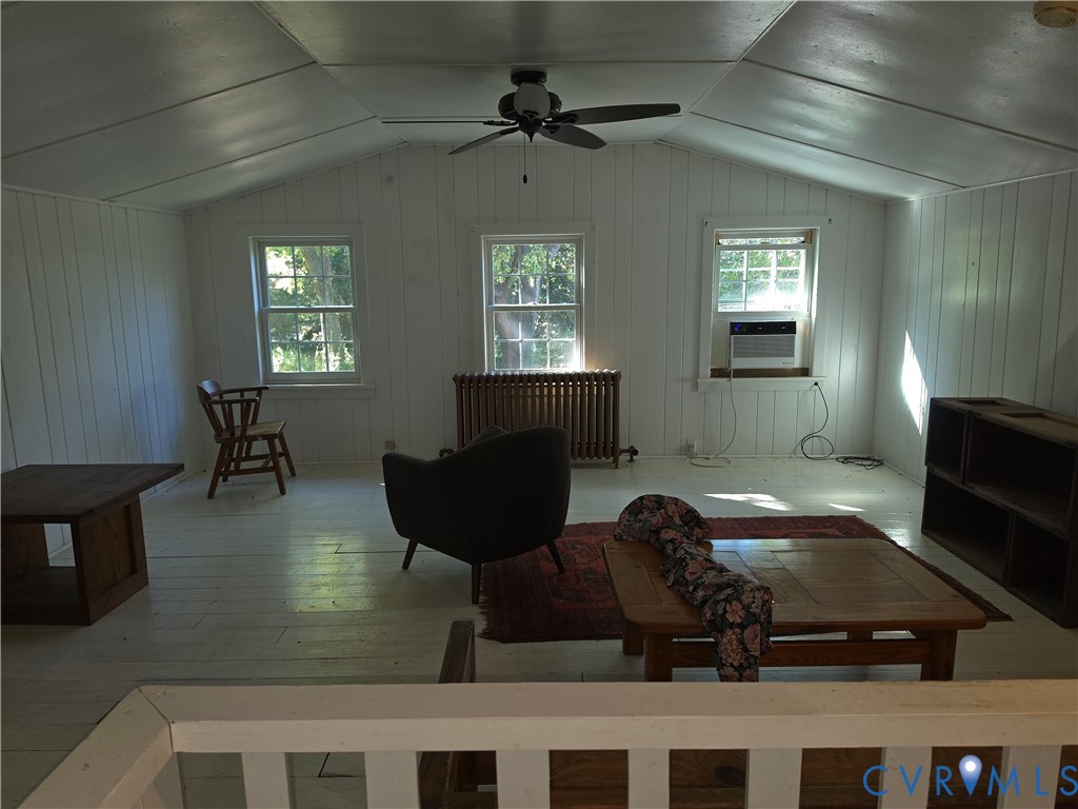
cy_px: 404
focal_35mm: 23
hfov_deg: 73.9
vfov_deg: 58.9
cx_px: 539
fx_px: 716
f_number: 1.4
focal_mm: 6.5
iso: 200
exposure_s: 1/37.5
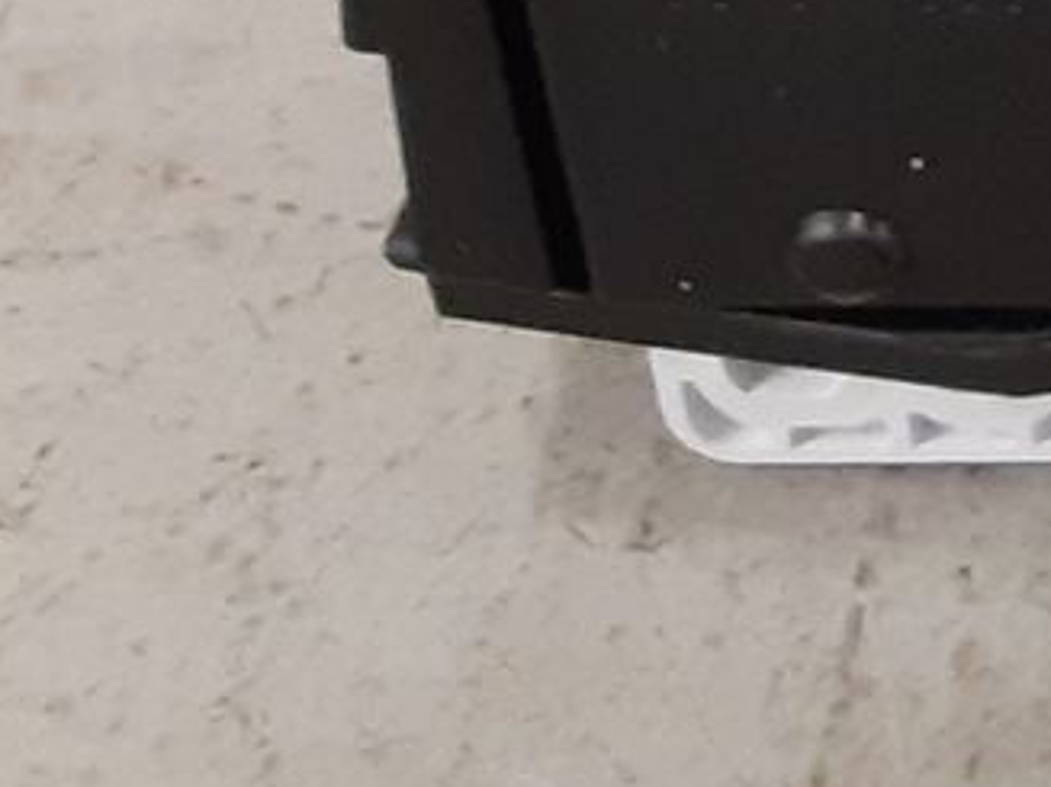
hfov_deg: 9.7
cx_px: 3002
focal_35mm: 163
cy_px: -1050
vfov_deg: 8.4
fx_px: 4947
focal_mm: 3.93
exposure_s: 1/50
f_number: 1.7
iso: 200
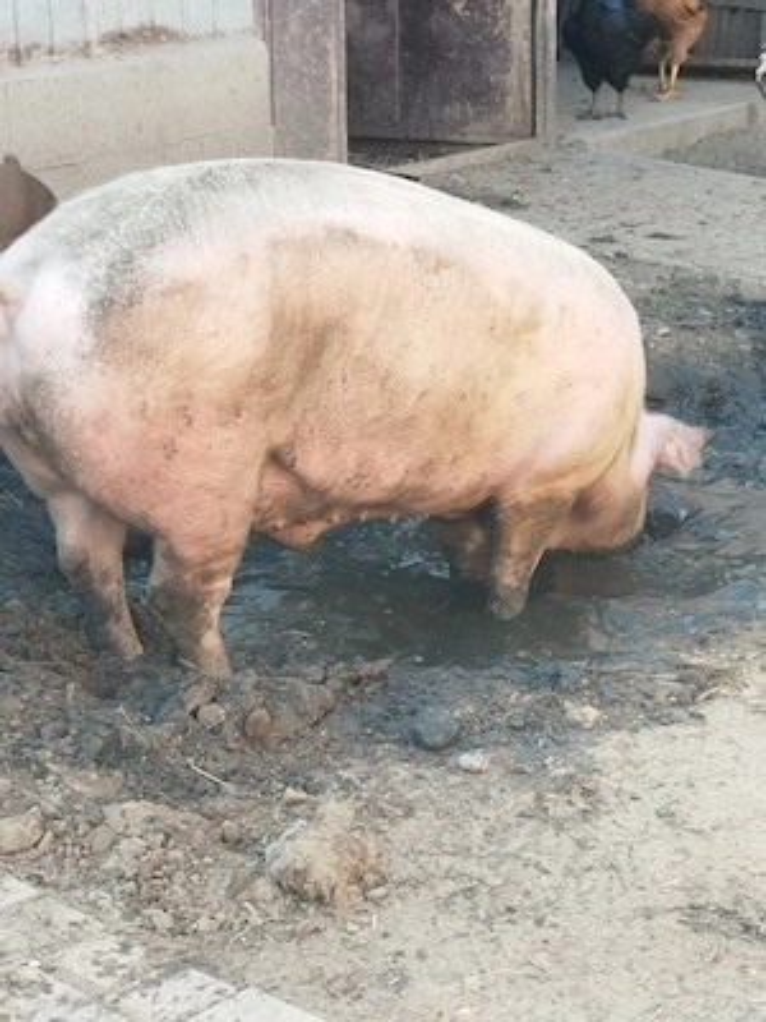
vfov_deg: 71.6
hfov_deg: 56.8
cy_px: 511
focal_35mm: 24
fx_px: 708
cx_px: 383
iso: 60
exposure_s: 1/50
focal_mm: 5.89
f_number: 1.89
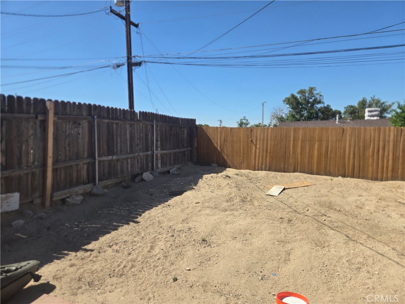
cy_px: 152
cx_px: 202
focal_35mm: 23
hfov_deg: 73.9
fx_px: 269
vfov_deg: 58.9
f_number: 1.8
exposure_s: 1/2210
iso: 25
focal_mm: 5.4
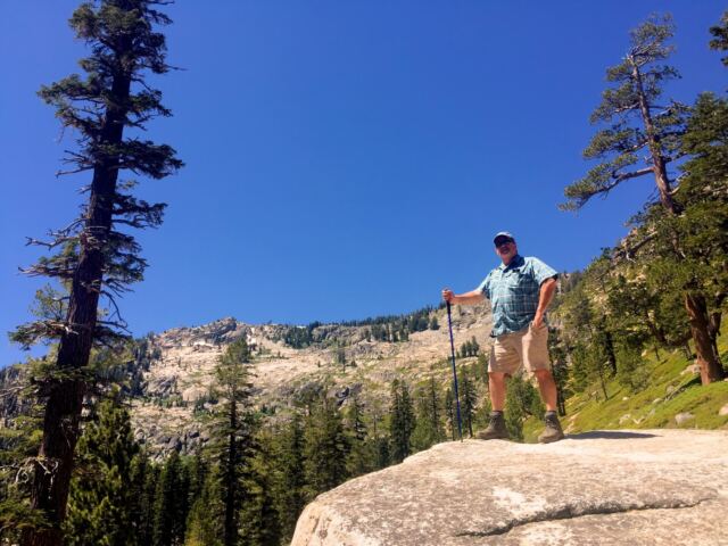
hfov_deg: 61.7
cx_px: 364
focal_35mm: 29
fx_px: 610
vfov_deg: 48.2
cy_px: 273
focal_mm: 4.15
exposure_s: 1/1412
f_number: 2.2
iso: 32
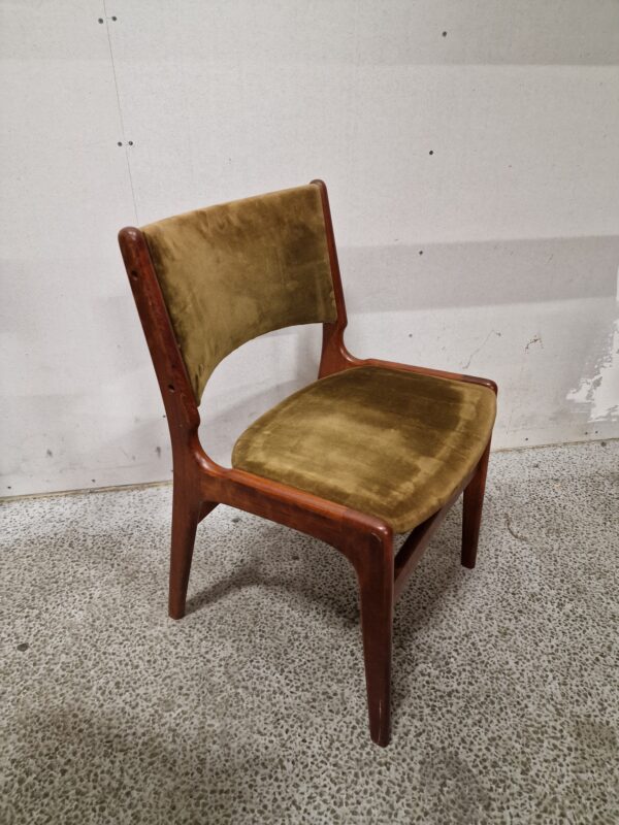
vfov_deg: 73.9
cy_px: 412
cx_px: 310
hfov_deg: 58.9
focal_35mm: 23
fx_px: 548
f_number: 1.8
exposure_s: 1/33
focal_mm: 6.4
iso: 500
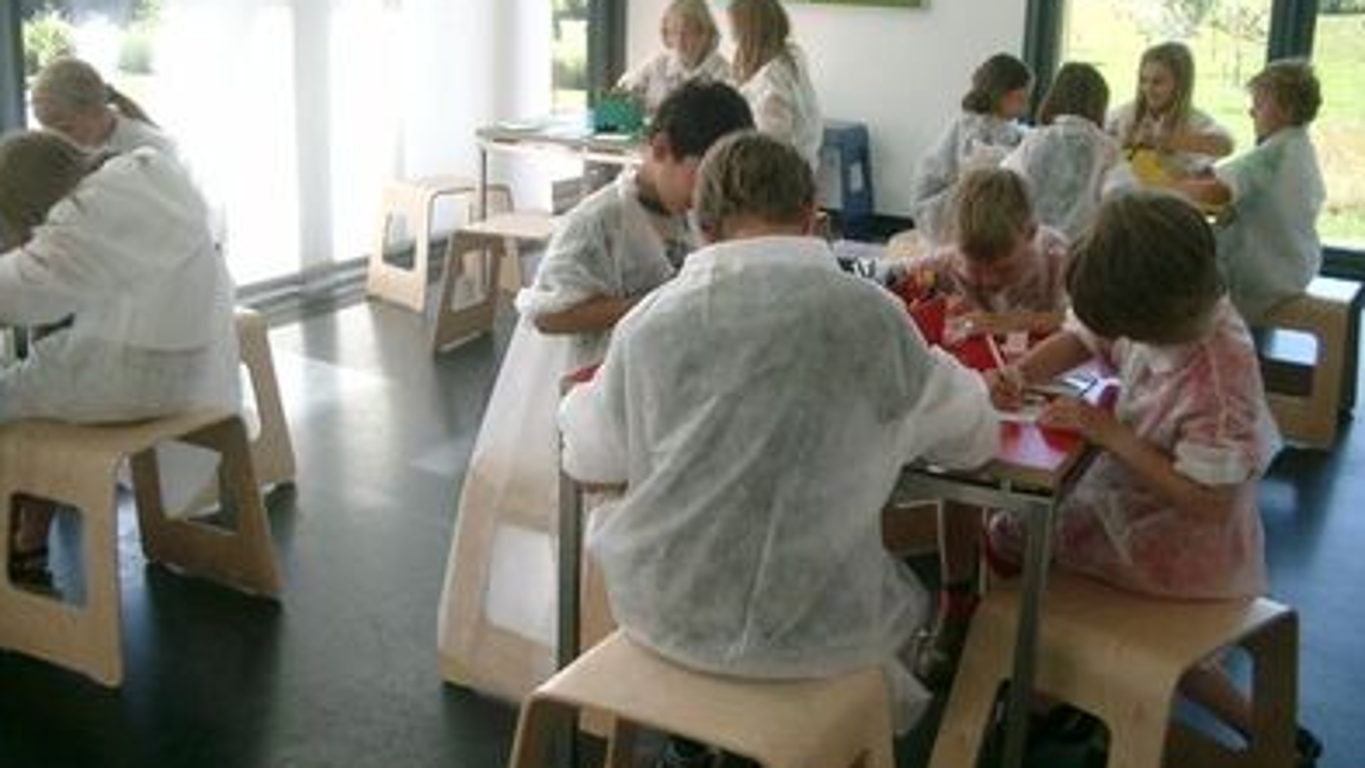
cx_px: 688
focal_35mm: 41
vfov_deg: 29.0
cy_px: 389
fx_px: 1484
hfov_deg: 49.4
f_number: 2.6
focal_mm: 7.6
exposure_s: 1/160
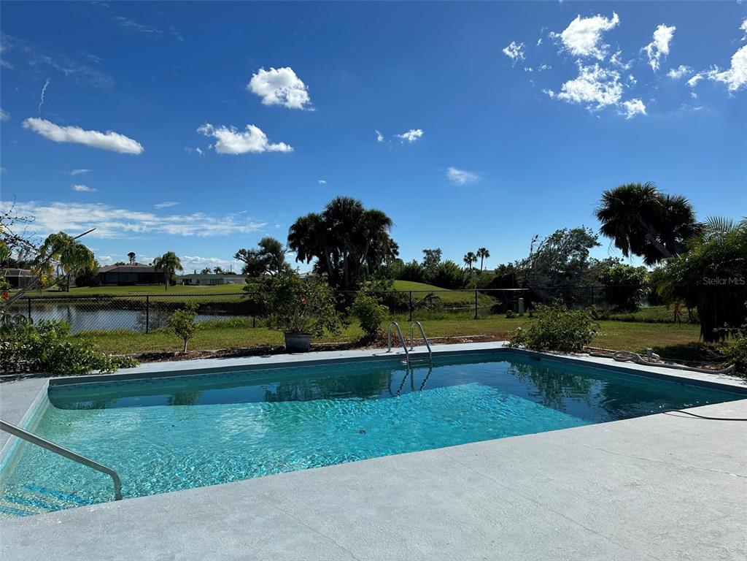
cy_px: 280
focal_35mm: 24
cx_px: 374
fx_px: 518
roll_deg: -0.1
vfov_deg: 56.8
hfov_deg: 71.6
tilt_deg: -0.7
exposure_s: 1/8929
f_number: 1.78
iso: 80
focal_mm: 6.86
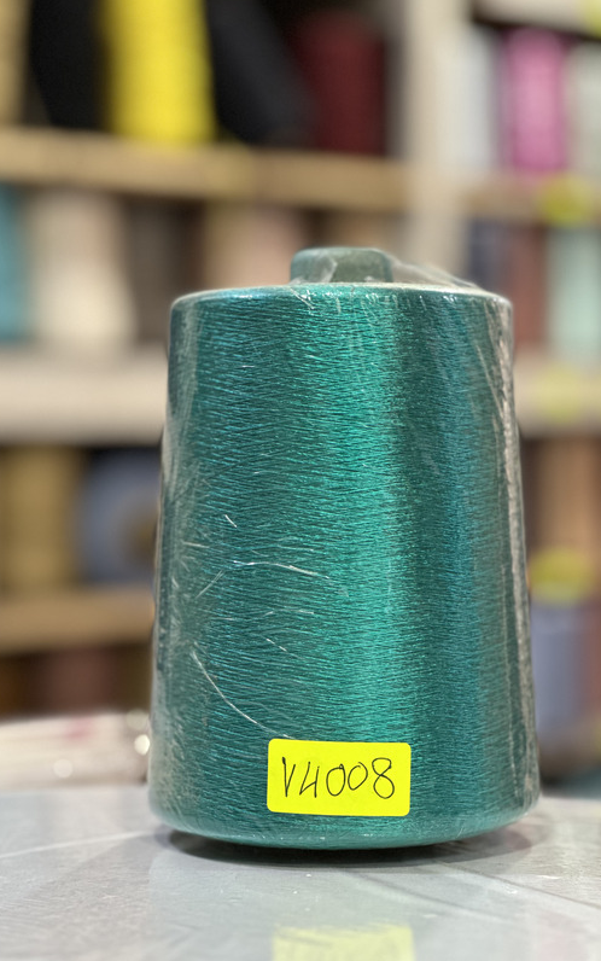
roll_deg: -0.2
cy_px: 480
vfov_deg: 25.2
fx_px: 2147
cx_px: 325
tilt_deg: -0.9
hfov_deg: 15.9
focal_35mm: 82
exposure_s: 1/33
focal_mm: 9
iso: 200
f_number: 2.8
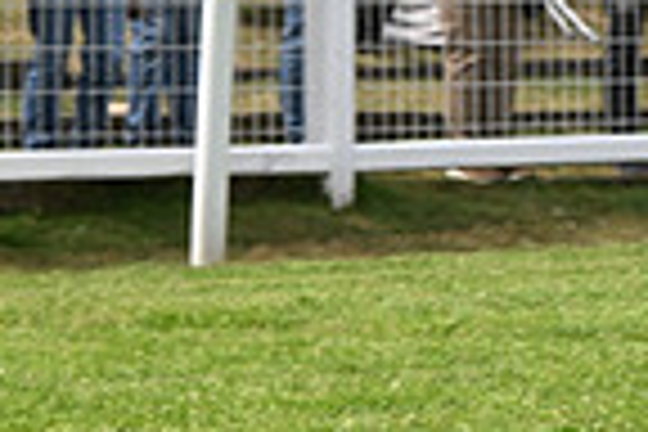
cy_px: -272
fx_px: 7955
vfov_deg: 3.1
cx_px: 1197
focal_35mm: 442
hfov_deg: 4.6
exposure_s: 1/1000
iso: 400
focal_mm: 110
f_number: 6.3
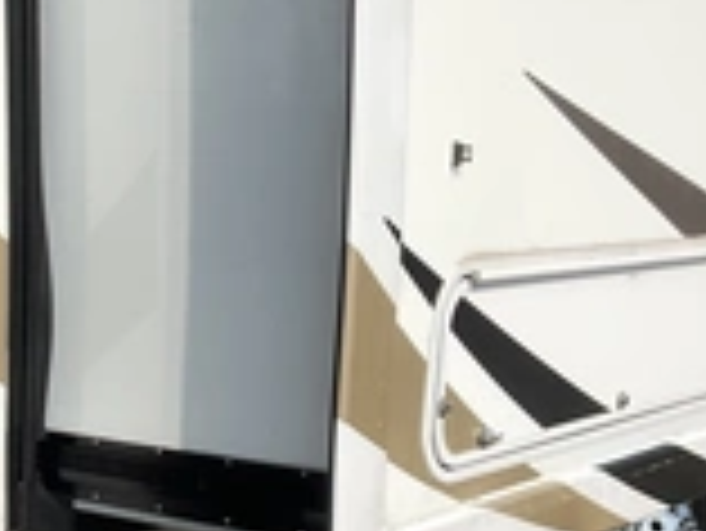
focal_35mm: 74
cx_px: -22
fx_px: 1510
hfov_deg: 24.9
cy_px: 482
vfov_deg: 19.5
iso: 25
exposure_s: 1/3322
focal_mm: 3
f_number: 1.8
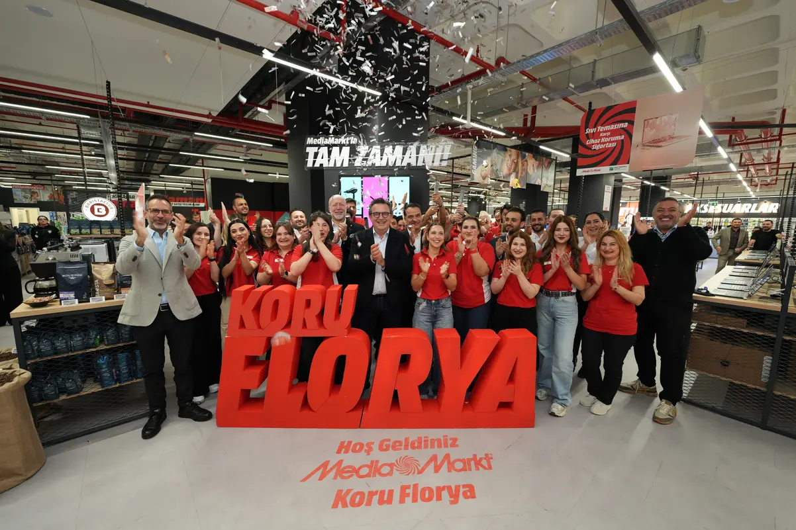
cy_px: 265
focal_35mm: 14
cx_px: 398
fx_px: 309
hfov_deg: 104.3
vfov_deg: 81.2
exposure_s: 1/125
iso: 500
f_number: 3.2
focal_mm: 14
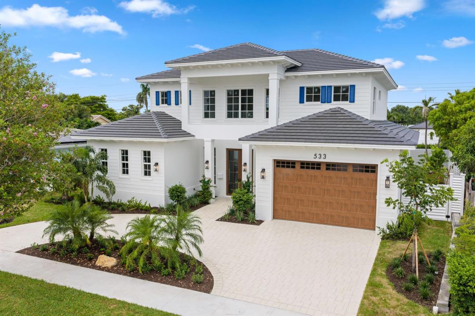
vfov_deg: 46.4
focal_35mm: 28
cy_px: 158
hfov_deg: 65.5
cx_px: 238
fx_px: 369
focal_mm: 14.45
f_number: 2.8
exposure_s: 1/500
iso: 100
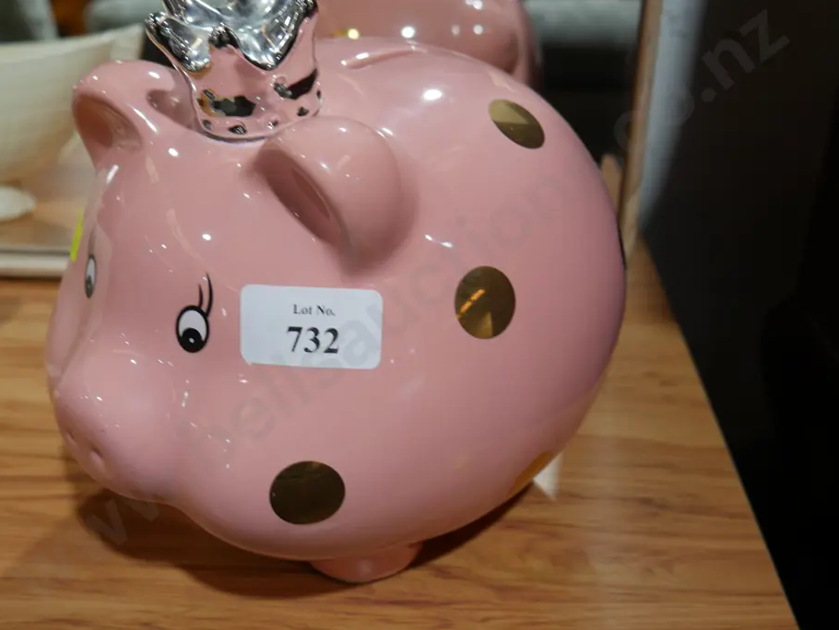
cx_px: 399
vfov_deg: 32.2
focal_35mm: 45
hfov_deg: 42.0
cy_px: 308
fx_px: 1092
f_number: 4.4
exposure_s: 1/60
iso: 250
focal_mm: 20
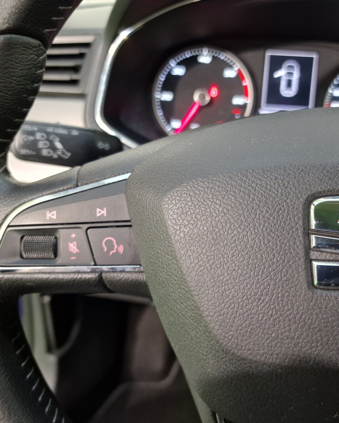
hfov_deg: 48.3
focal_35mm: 30
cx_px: 198
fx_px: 376
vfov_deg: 58.8
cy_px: 212
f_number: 1.8
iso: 400
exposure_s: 1/33
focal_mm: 6.4
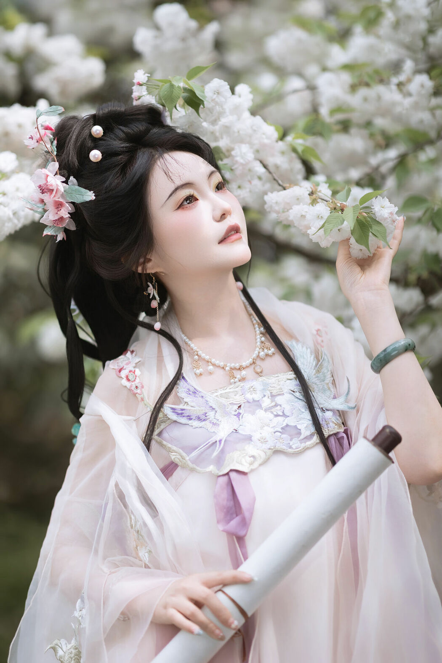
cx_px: 221
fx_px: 1565
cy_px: 332
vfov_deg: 23.9
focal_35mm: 85
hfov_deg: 16.1
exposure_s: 1/2500
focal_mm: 85
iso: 100
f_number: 1.4
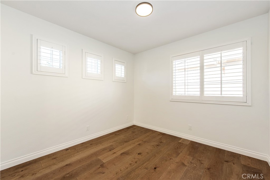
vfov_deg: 81.2
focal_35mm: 14
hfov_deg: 104.2
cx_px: 135
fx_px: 105
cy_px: 90
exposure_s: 1/125
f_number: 5.6
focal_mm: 14
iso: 400
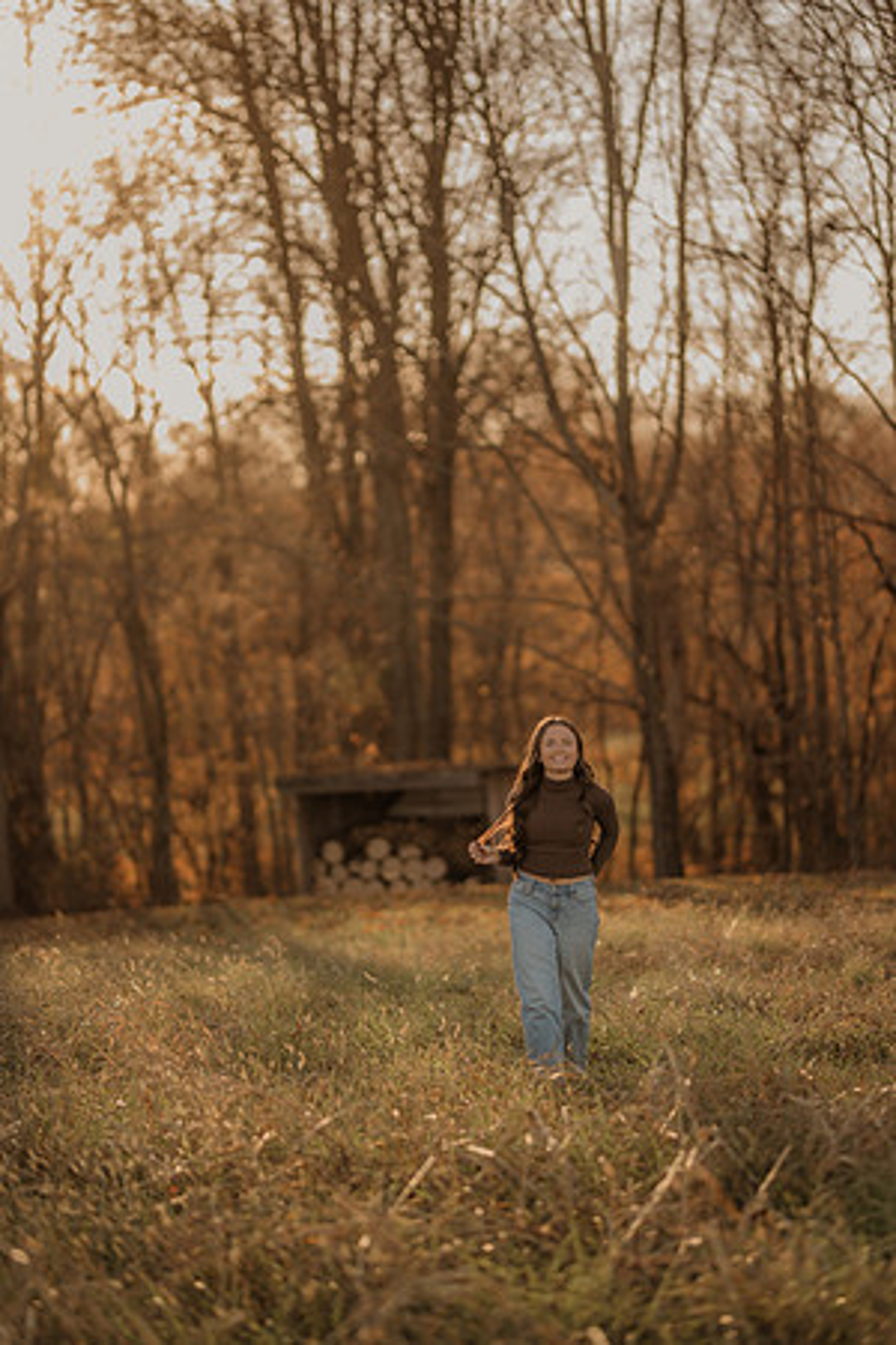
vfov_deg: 23.9
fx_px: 3173
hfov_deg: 16.1
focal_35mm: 85
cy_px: 672
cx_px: 448
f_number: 1.4
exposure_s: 1/1250
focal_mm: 85
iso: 200
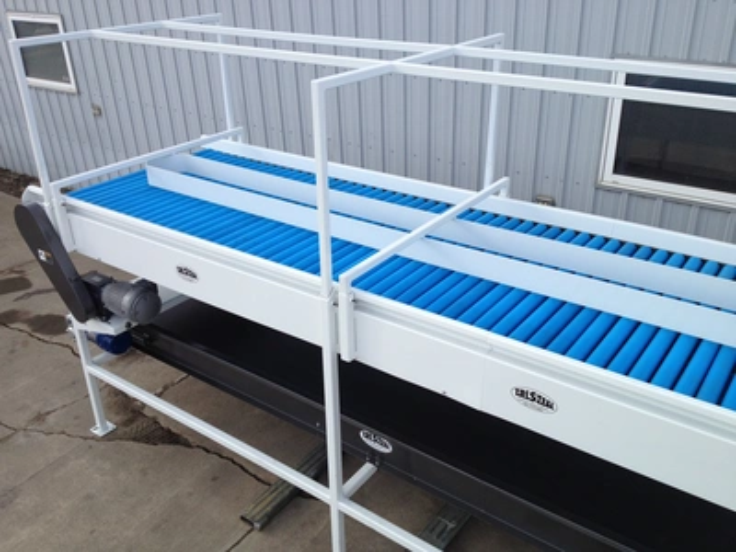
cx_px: 368
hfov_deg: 52.6
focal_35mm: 35
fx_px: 744
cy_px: 276
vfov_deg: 40.7
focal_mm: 4.28
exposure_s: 1/1151
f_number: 2.4
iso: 50
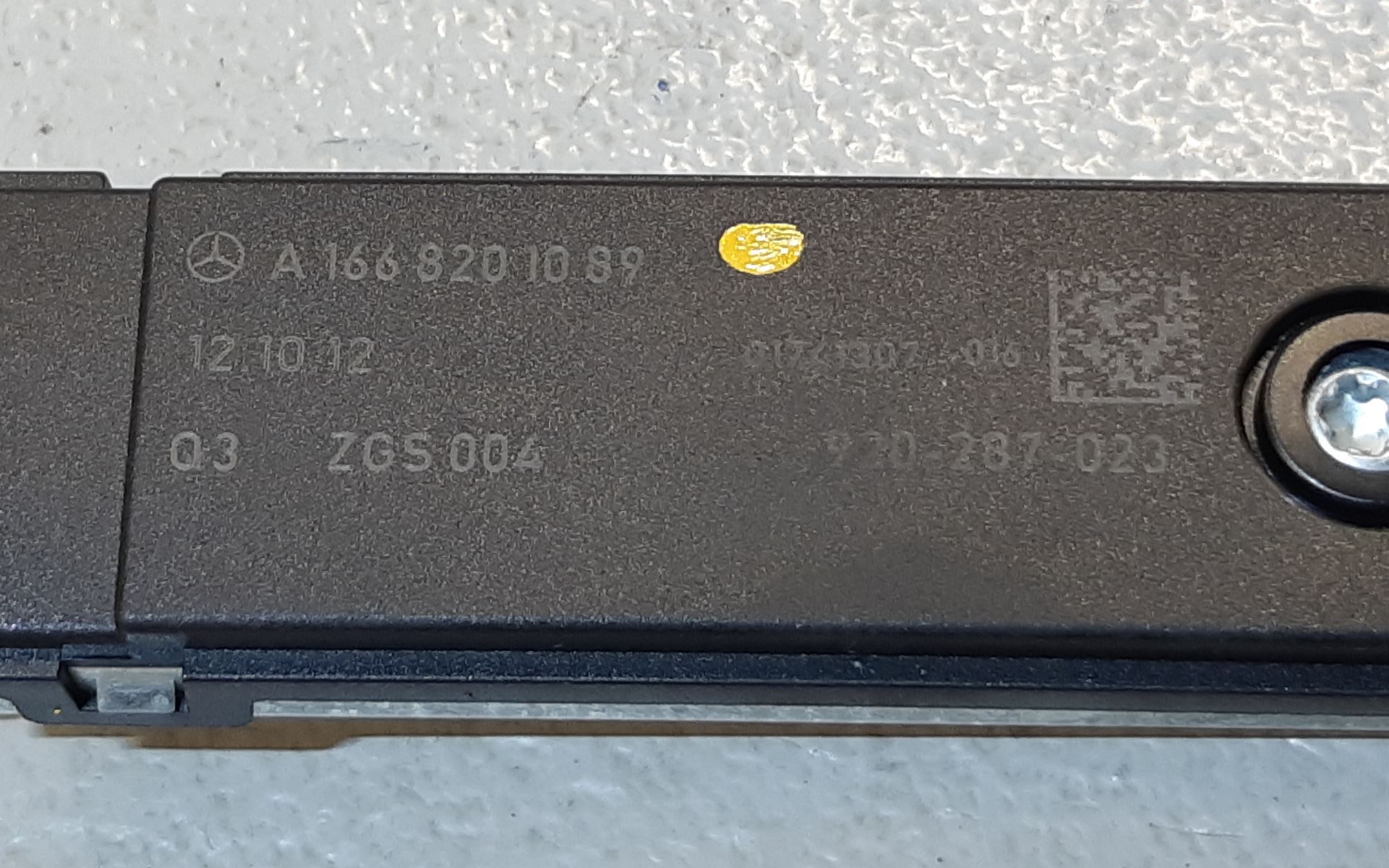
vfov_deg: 44.5
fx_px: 1060
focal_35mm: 28
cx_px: 684
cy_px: 410
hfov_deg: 66.5
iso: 64
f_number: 1.7
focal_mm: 3.93
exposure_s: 1/50
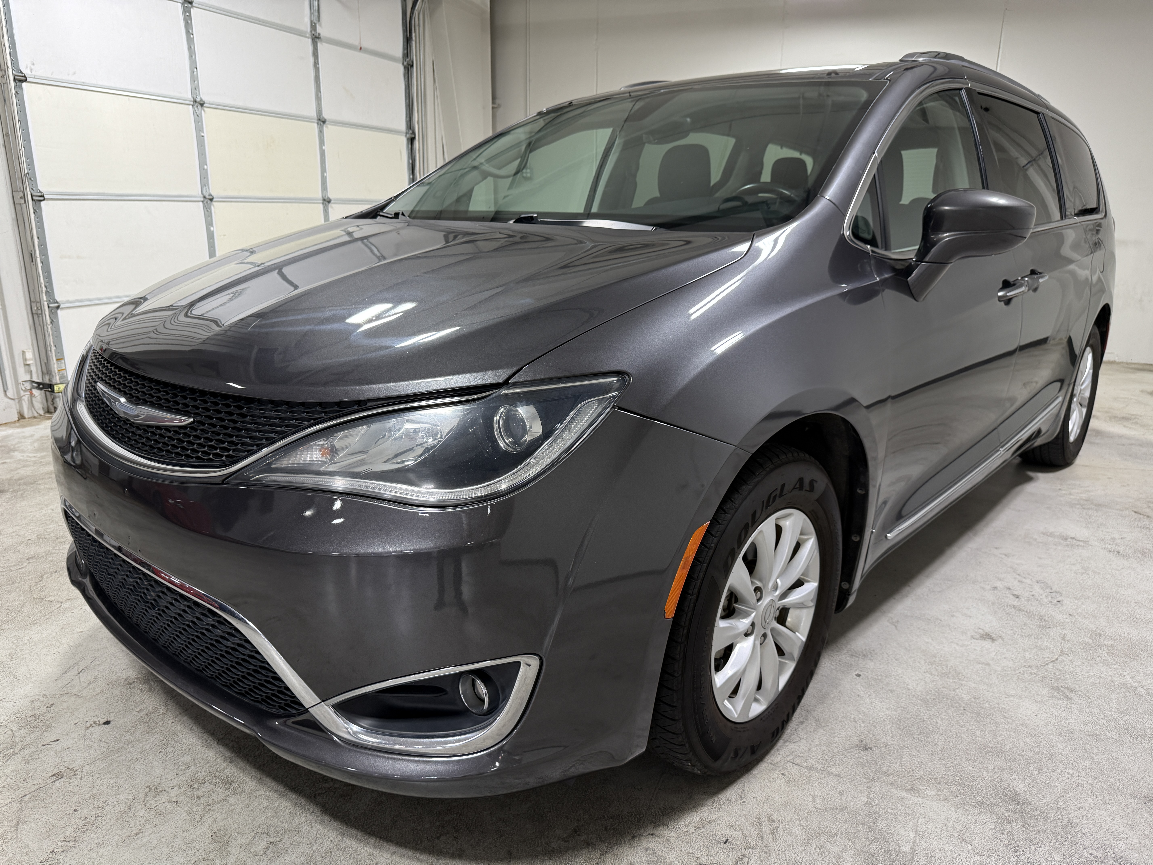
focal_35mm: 24
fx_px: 799
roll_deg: -0.5
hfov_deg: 71.6
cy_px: 432
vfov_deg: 56.8
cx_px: 576
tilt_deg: -15.1
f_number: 1.78
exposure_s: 1/120
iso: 160
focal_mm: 6.76
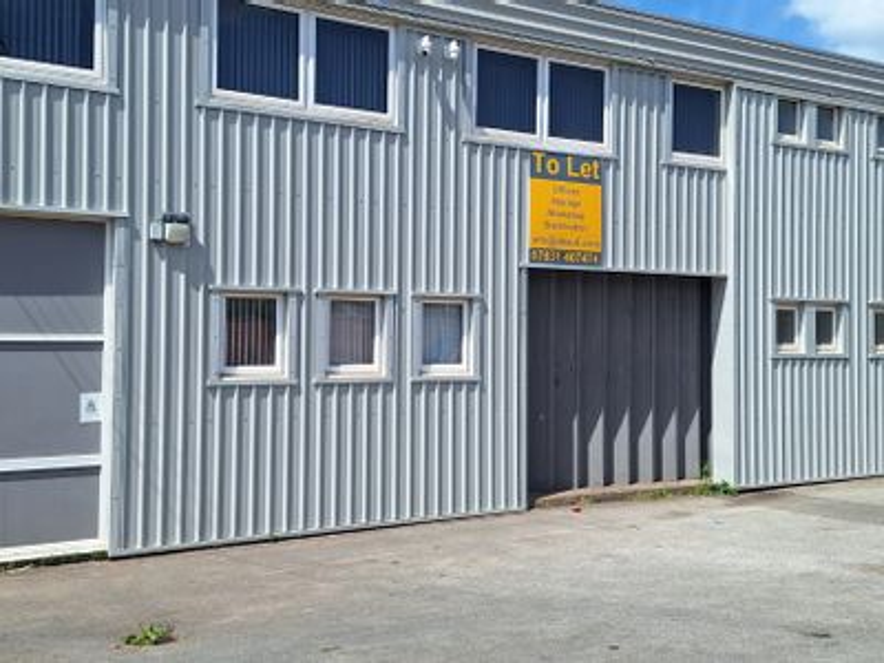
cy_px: 332
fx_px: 587
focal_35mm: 23
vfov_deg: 58.9
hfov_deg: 73.9
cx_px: 442
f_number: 1.8
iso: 40
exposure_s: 1/2695
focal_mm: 5.54
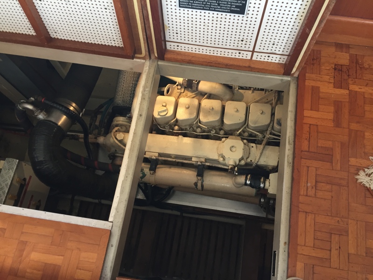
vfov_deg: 48.2
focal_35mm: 29
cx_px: 186
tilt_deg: -71.7
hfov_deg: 61.7
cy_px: 140
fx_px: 312
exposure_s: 1/30
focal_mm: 4.15
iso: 80
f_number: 2.2
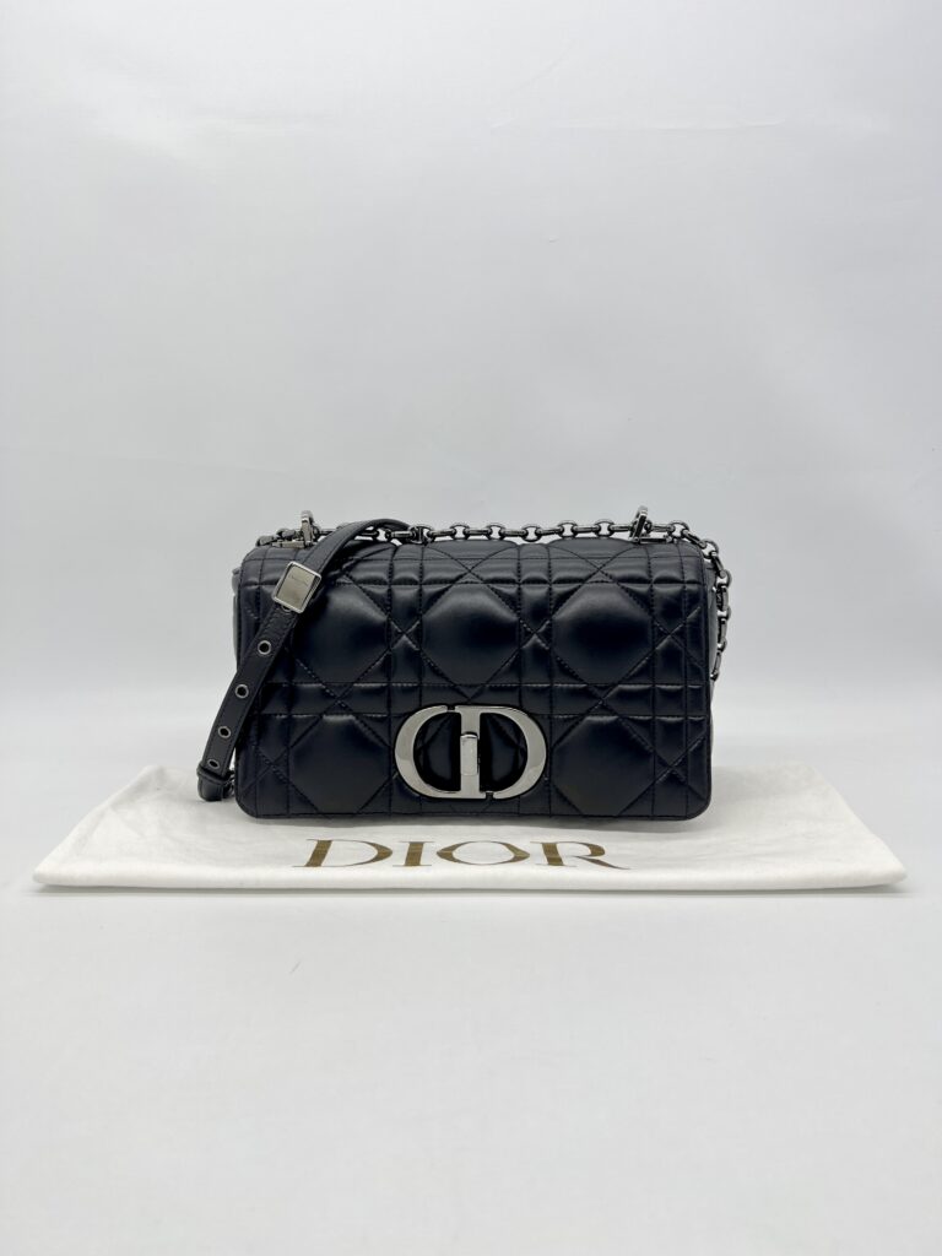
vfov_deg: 67.3
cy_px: 628
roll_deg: +0.3
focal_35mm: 26
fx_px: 943
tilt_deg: -7.1
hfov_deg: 53.1
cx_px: 471
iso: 40
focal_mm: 5.7
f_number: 1.5
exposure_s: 1/173
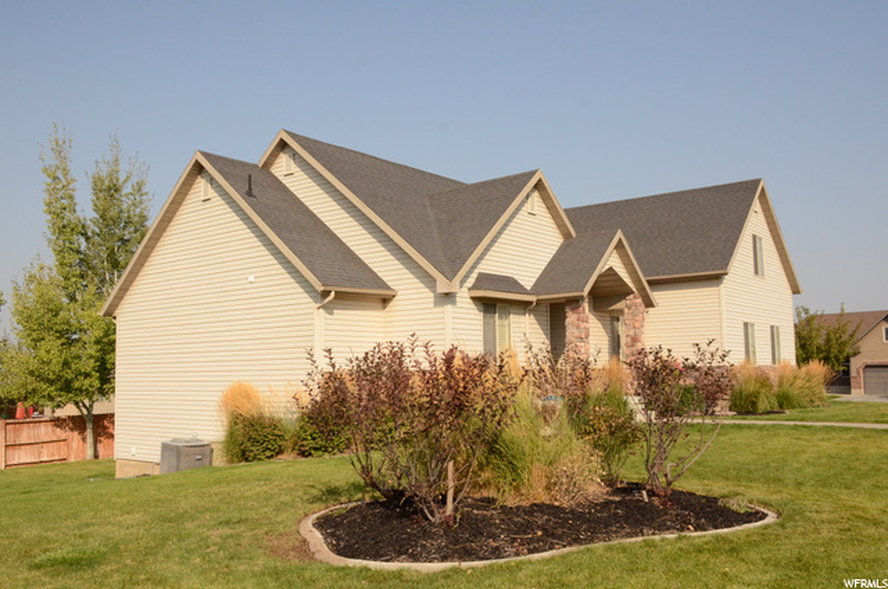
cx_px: 444
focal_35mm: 33
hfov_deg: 57.3
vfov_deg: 39.8
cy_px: 294
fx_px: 812
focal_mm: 22
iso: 1600
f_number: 10
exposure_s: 1/2500
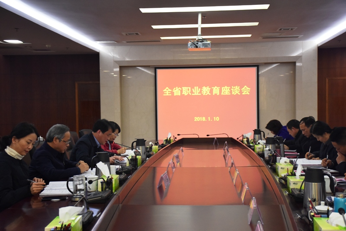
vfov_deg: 25.7
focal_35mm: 52
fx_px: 504
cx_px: 173
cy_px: 116
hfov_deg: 37.9
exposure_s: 1/60
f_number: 4.2
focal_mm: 35
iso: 1100
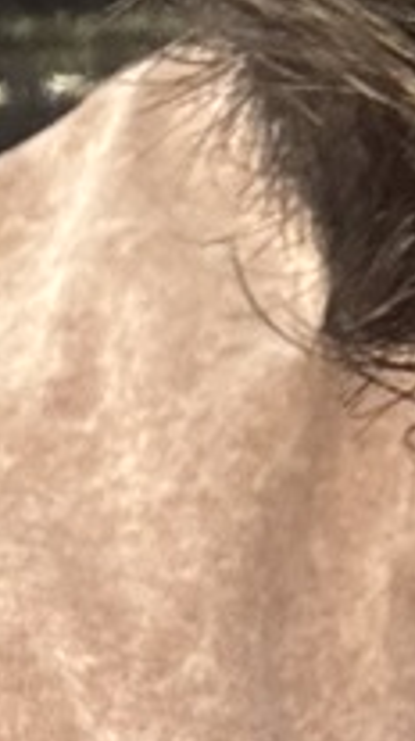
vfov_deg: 13.0
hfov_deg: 6.9
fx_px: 3178
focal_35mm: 162
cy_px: -100
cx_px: 1113
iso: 250
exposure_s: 1/40
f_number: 1.9
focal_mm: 2.69
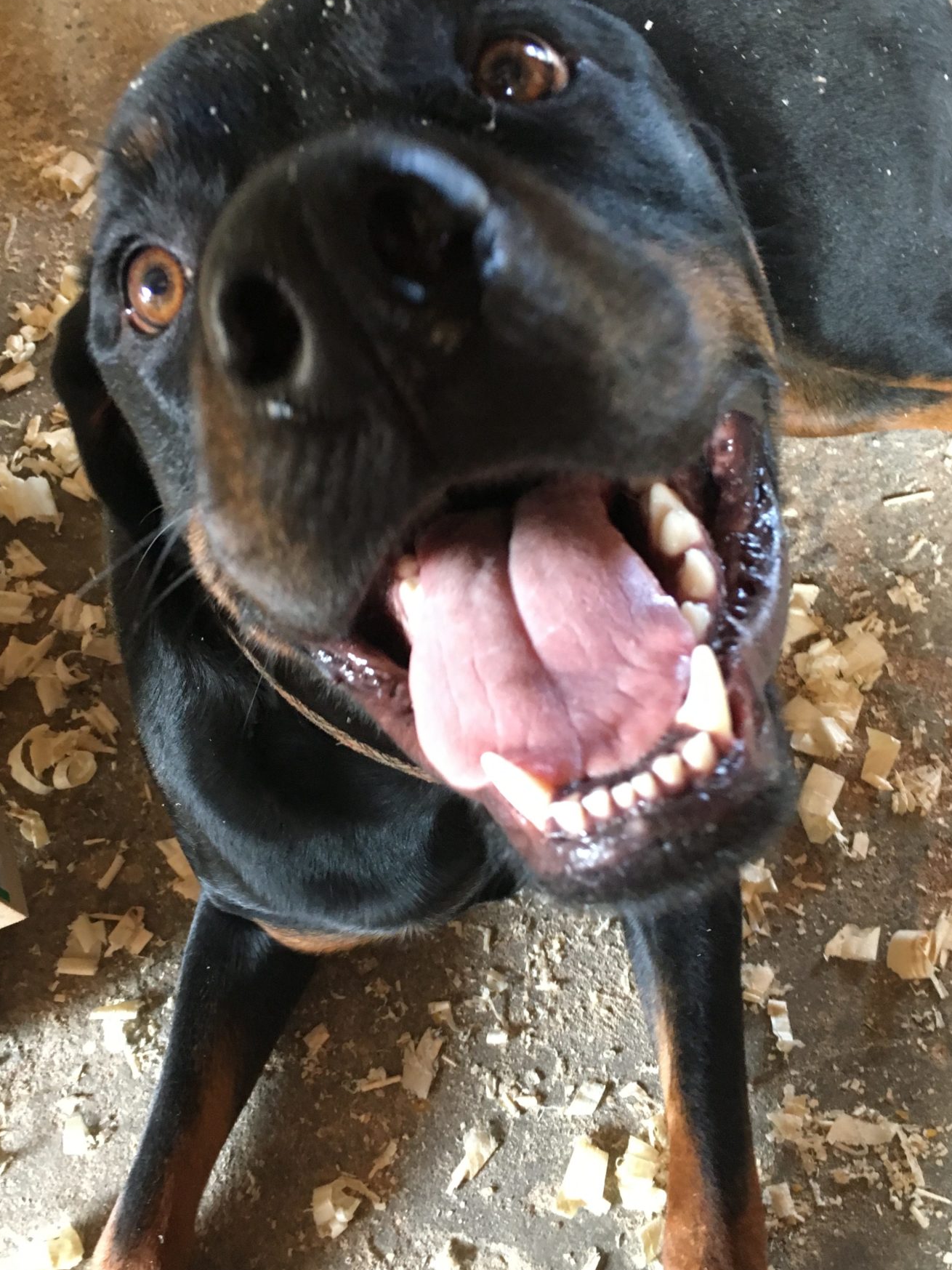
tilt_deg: -63.5
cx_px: 430
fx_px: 1247
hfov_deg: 41.7
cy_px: 664
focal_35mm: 34
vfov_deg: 53.9
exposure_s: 1/24
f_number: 2.2
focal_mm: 4.15
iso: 200
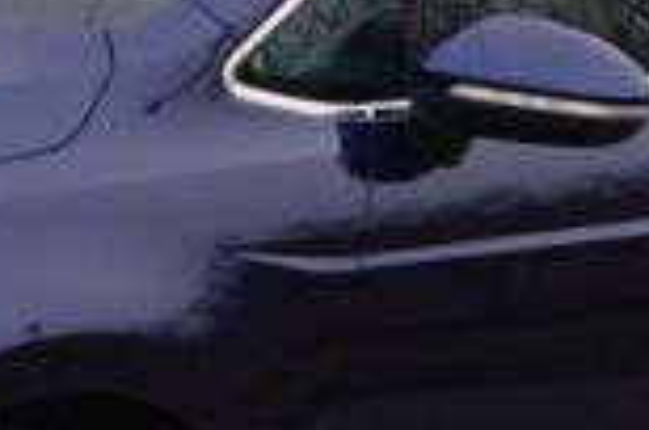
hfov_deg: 9.3
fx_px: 3958
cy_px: -86
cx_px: 80
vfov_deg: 6.2
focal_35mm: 220
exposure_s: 1/80
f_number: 8
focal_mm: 22
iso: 100
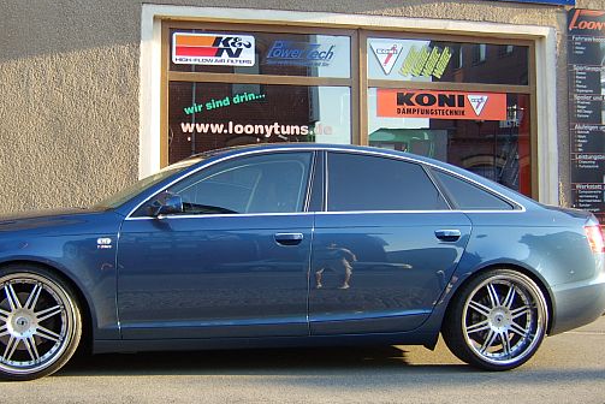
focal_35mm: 41
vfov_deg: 32.7
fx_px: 689
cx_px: 230
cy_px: 183
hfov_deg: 47.0
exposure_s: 1/71
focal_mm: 8.13
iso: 50
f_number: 2.7
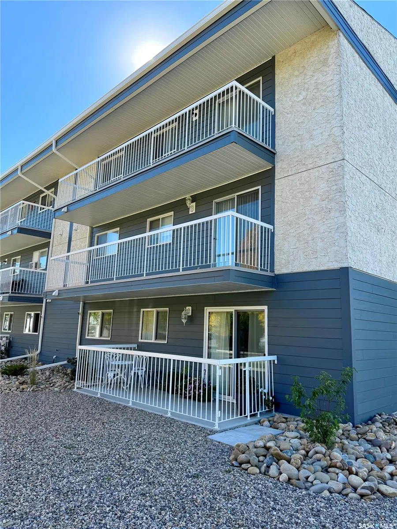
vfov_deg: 71.6
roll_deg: -1.6
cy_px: 264
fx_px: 367
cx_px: 198
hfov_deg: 56.8
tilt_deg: +11.1
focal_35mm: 24
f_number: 1.78
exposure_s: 1/1385
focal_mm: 6.76
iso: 100
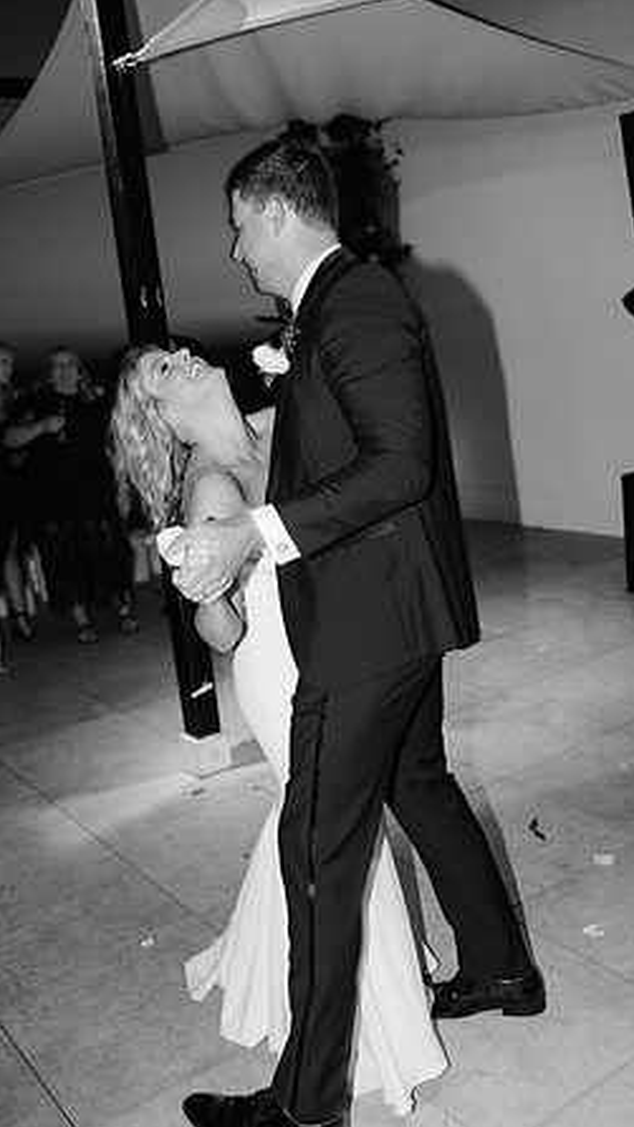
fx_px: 1105
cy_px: 564
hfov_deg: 32.0
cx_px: 296
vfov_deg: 54.0
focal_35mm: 37
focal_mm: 35
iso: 640
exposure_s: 1/40
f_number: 2.8
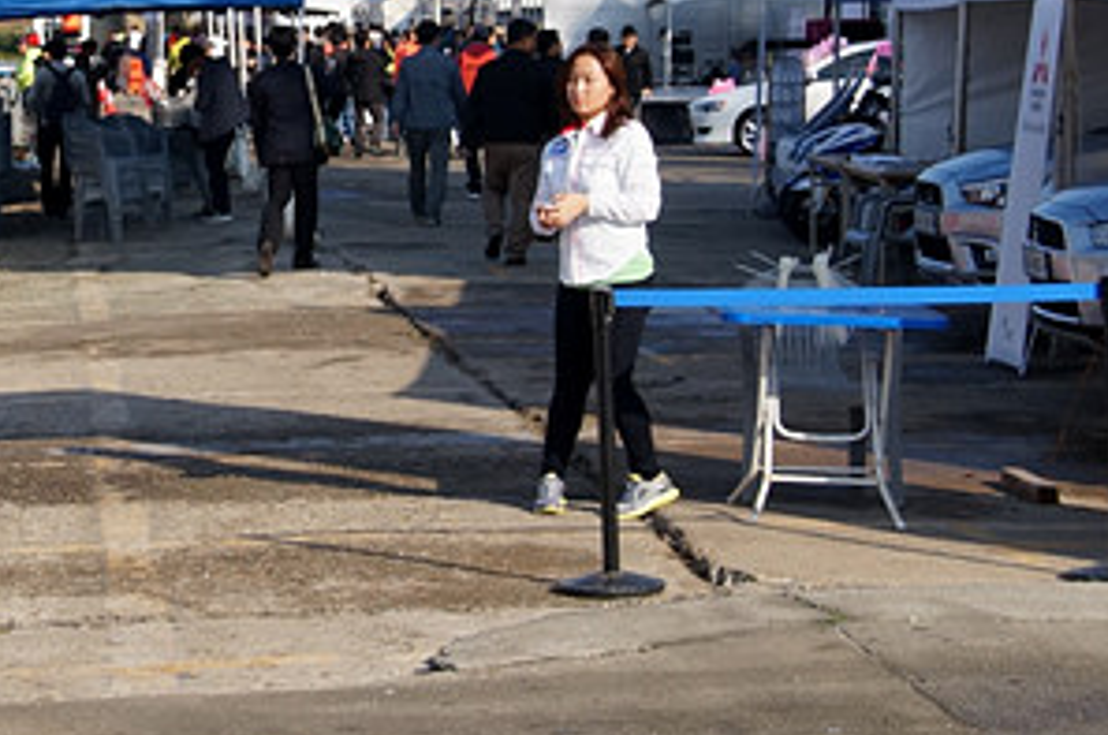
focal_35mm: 113
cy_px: 106
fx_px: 3472
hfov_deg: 17.9
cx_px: 160
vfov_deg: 12.0
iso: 400
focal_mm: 28
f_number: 8
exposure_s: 1/800
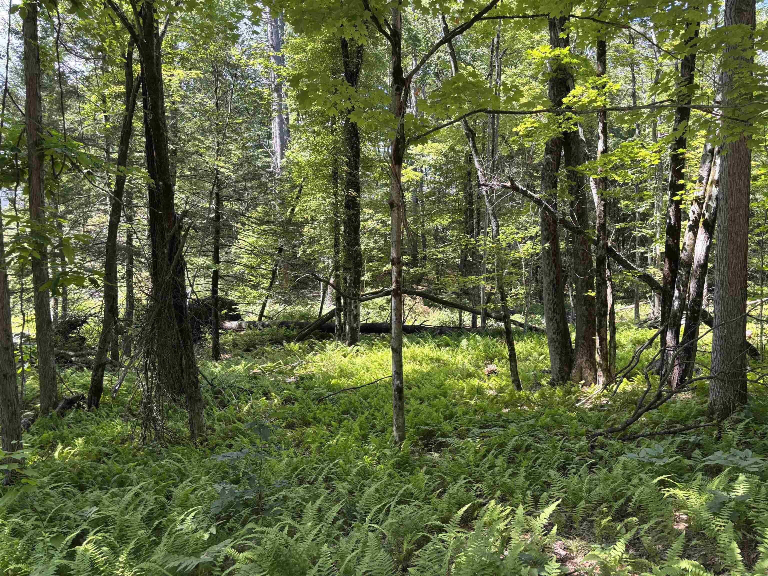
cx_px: 384
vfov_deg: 53.1
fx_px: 577
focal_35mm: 26
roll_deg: -0.2
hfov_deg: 67.3
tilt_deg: -3.4
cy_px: 288
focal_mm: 5.96
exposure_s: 1/198
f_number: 1.6
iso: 40
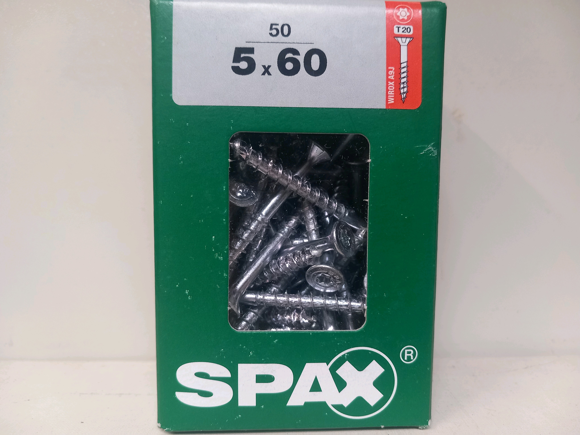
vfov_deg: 51.4
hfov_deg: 65.3
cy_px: 218
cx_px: 290
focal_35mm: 27
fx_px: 452
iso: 200
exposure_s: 1/33.3
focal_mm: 4
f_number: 1.8
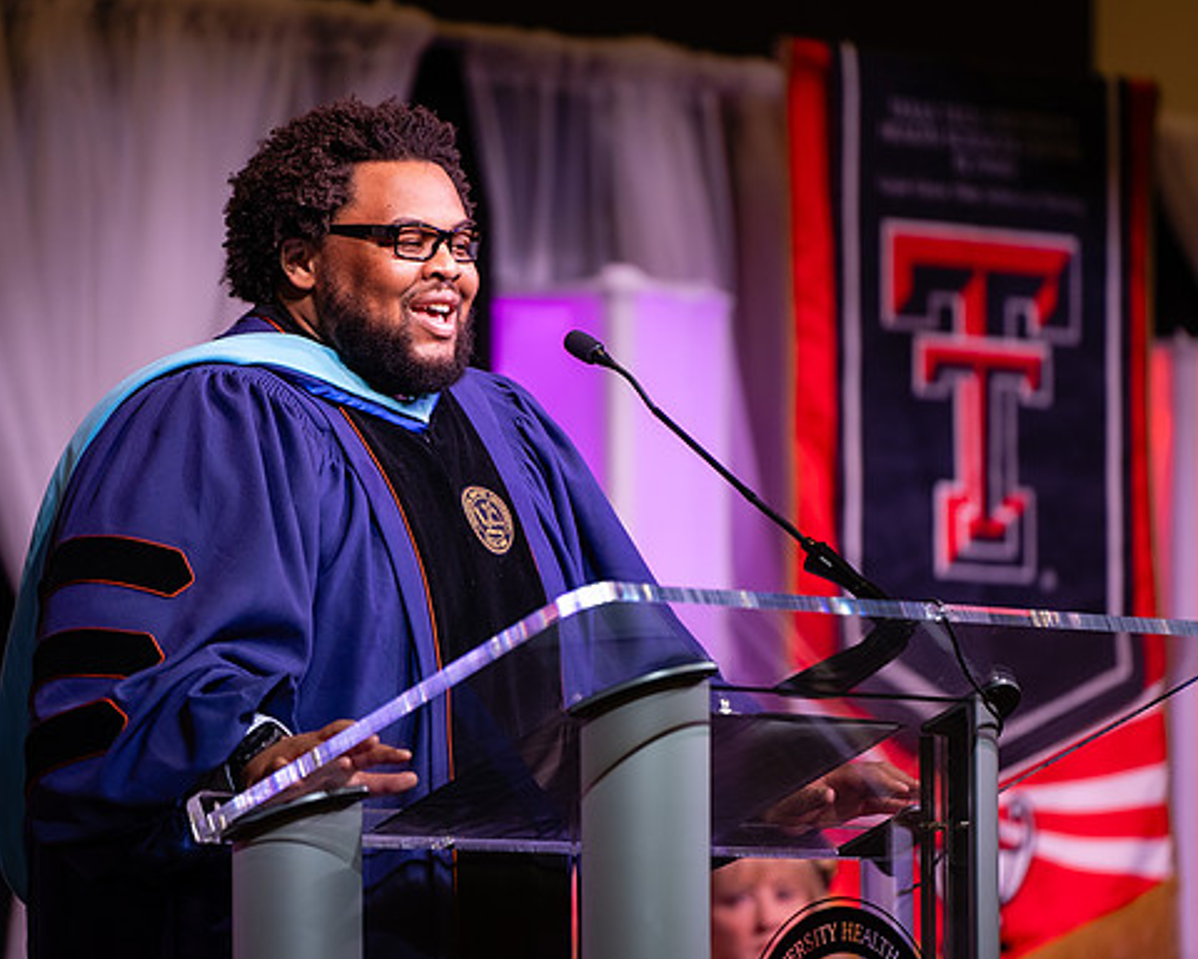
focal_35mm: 246
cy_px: 423
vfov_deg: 6.3
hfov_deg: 7.9
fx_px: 8722
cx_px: 535
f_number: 2.8
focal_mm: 180
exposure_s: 1/200
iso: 250
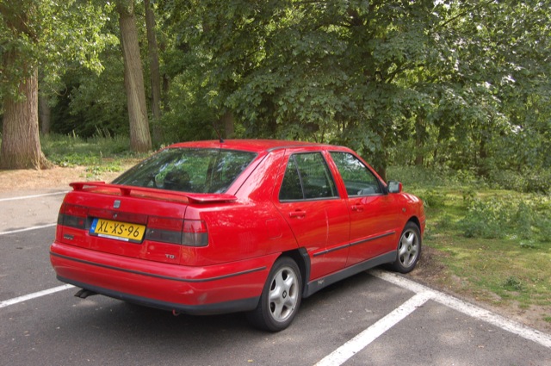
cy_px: 183
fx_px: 642
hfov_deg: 46.5
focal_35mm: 42
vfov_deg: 31.8
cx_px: 276
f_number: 5.6
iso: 200
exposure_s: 1/125
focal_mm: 28
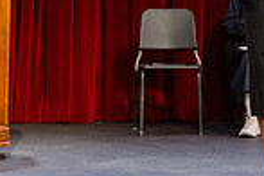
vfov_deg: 9.6
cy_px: -46
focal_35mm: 141
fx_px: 1034
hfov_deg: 14.2
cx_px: 289
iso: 1250
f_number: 3.5
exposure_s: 1/320
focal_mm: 35.7
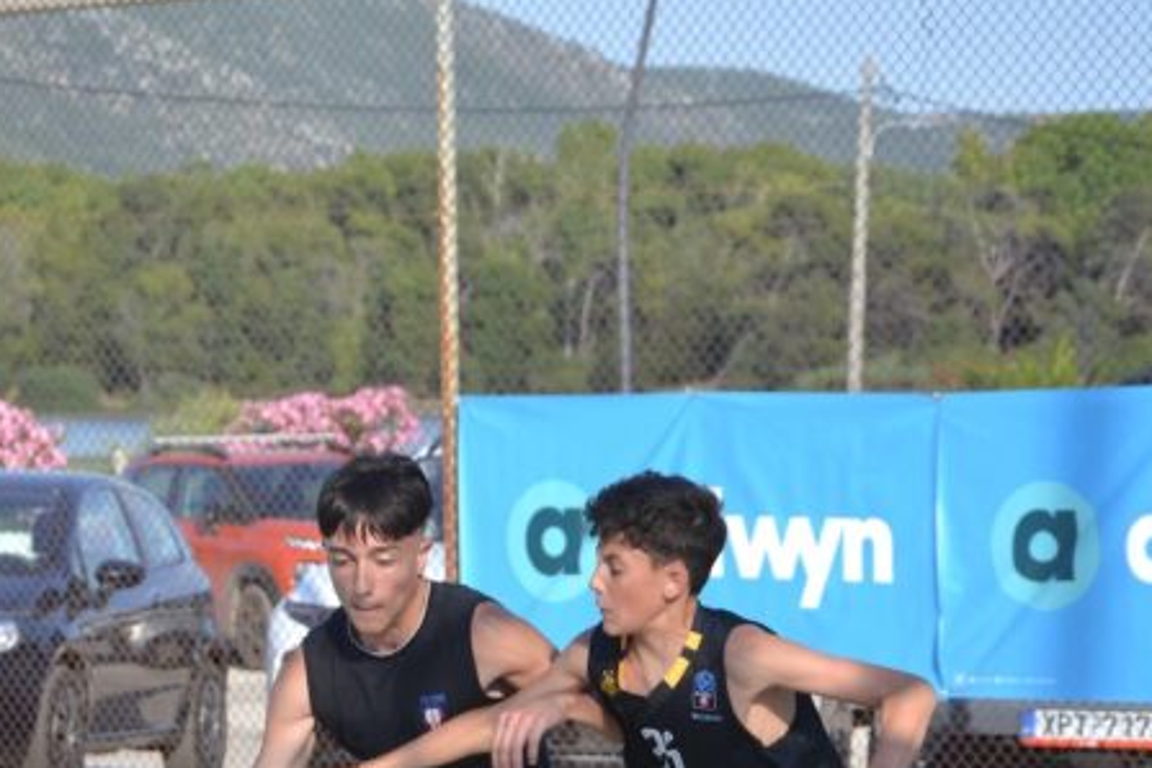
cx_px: 438
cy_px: 677
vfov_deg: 7.7
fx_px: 5664
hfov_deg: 11.6
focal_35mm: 177
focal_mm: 66
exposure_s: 1/800
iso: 400
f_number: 5.3
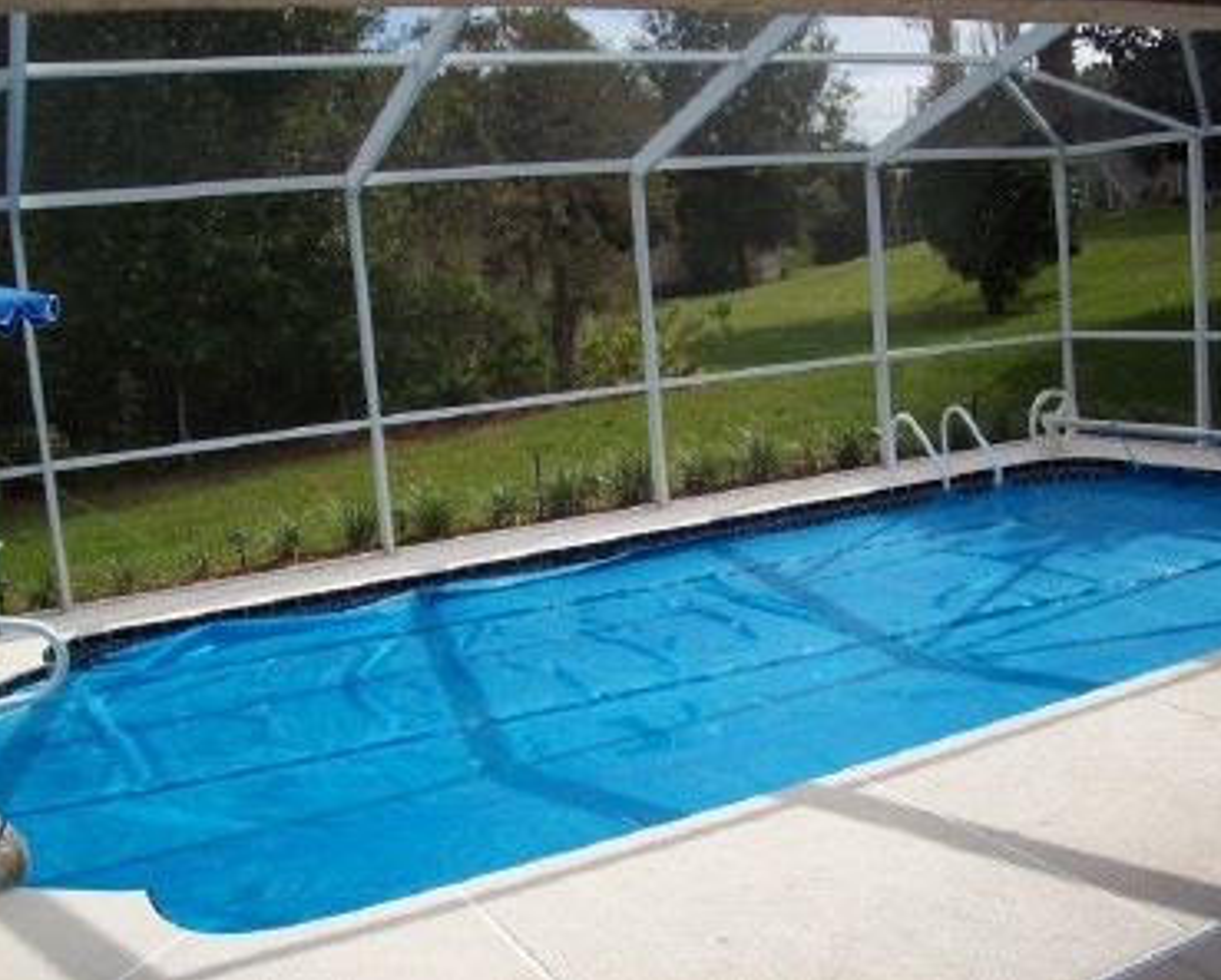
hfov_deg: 47.9
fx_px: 1375
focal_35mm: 38
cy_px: 492
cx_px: 622
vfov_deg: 39.2
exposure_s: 1/439
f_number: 4.8
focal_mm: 6
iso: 80
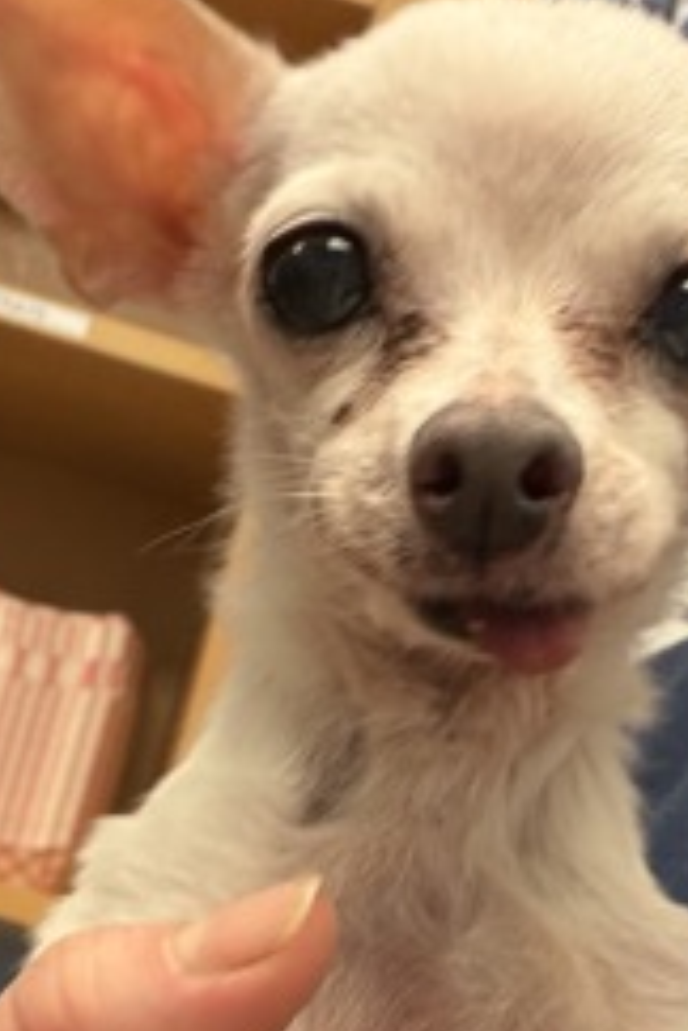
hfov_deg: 18.9
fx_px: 2064
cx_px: 352
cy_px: 853
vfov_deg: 27.4
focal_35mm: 72
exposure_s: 1/41
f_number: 1.9
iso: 125
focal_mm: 2.71
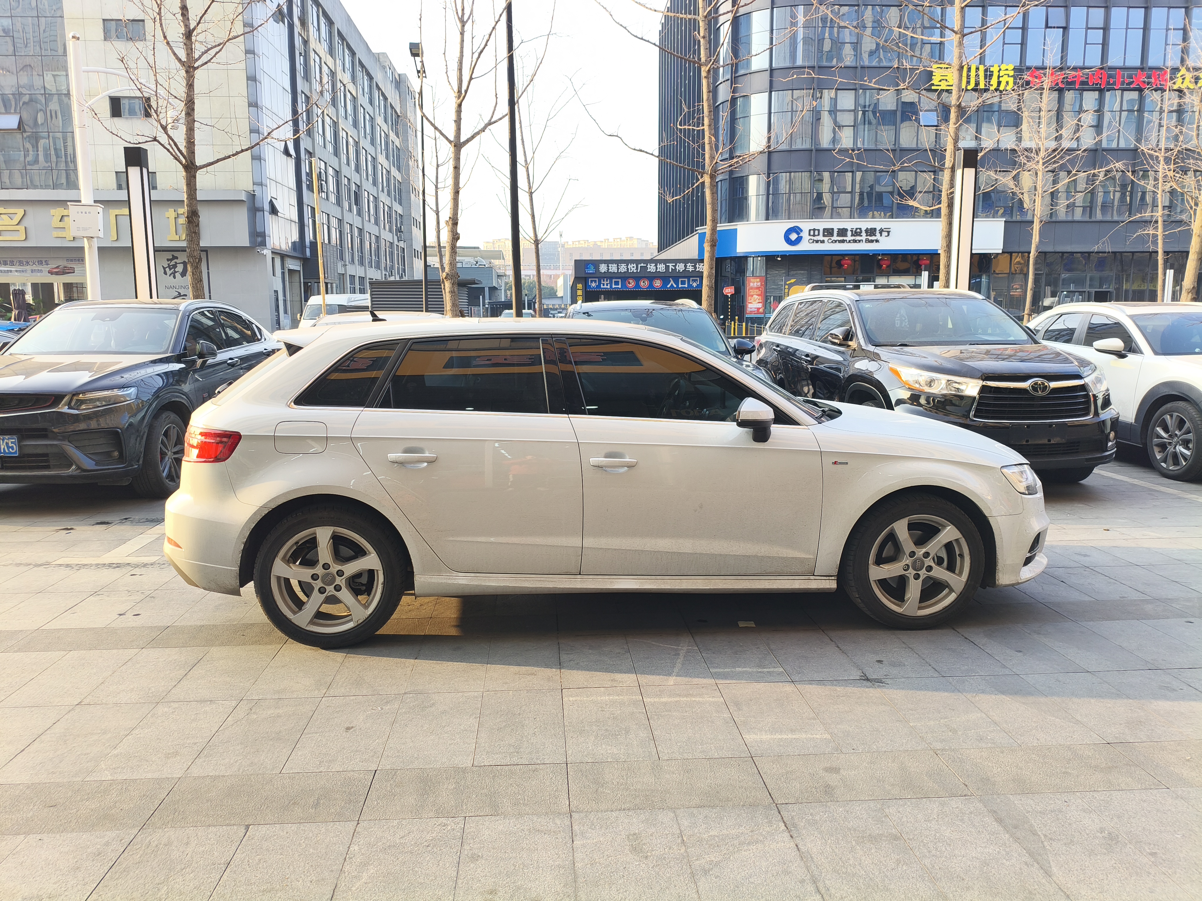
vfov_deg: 53.1
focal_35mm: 26
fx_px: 903
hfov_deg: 67.3
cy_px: 450
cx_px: 601
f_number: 1.5
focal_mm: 4.94
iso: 50
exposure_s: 1/286
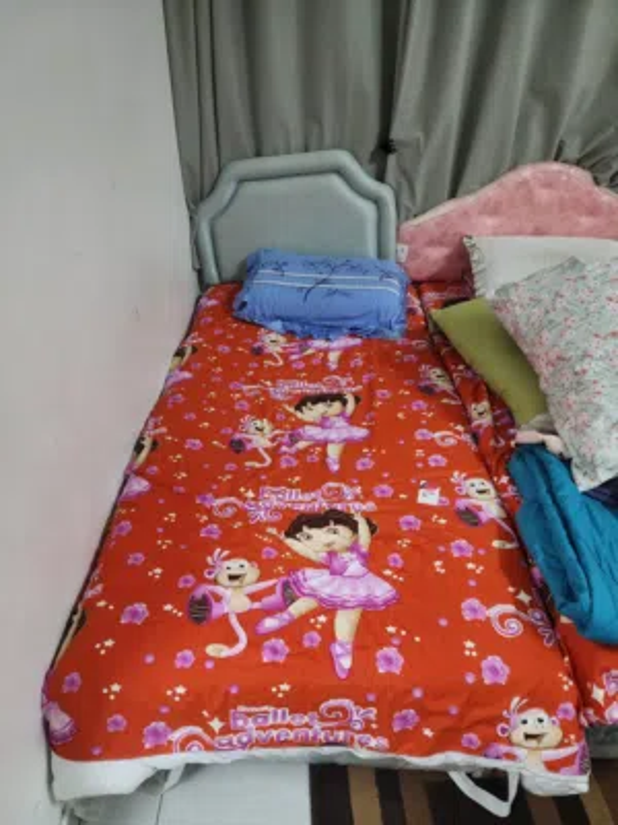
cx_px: 309
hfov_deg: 58.9
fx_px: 547
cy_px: 412
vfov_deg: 73.9
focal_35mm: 23
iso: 640
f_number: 1.8
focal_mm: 6.4
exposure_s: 1/33.3
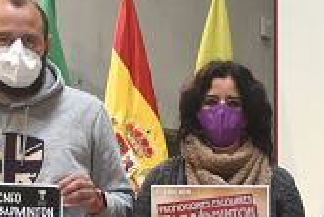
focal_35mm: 121
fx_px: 1091
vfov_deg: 11.0
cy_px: 303
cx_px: 378
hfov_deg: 16.3
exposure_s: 1/200
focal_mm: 31
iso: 1600
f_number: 7.1
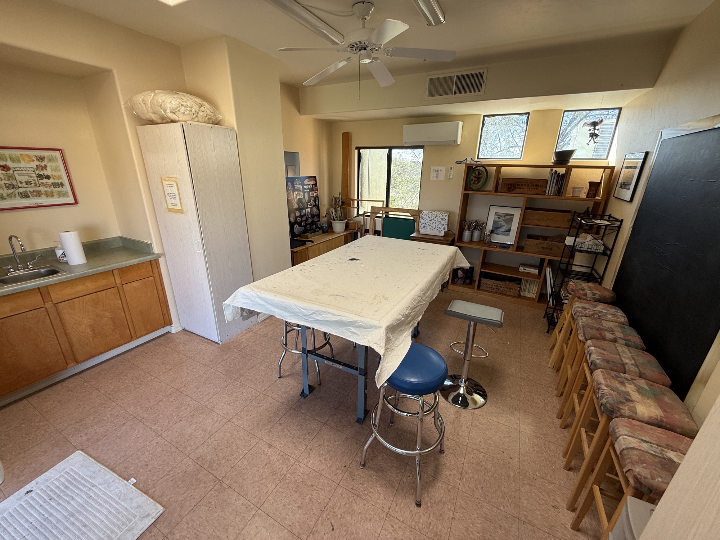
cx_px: 360
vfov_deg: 85.7
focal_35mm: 14
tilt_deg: -19.9
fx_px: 291
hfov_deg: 102.1
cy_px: 270
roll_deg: -0.8
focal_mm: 2.22
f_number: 2.2
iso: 64
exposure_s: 1/99
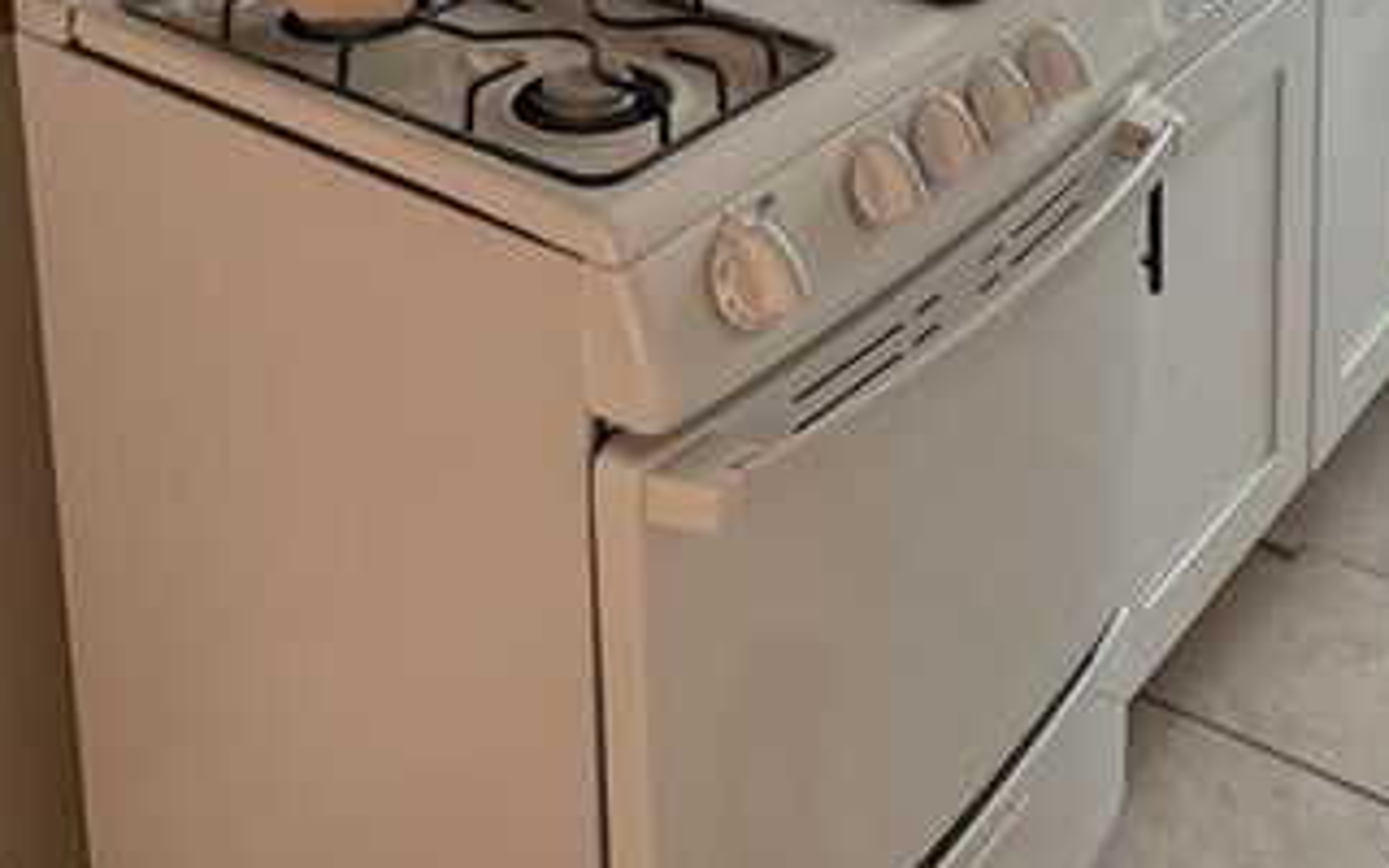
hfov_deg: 37.7
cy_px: -375
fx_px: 2006
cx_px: 933
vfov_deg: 21.2
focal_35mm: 53
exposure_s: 1/86
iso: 200
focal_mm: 6.76
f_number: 1.78
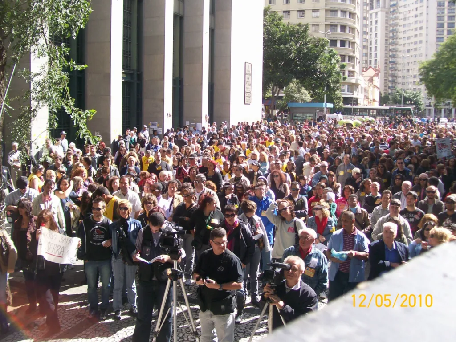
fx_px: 474
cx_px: 228
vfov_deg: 39.7
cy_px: 171
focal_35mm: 36
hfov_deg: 51.4
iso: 80
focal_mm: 6
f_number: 2.7
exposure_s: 1/384
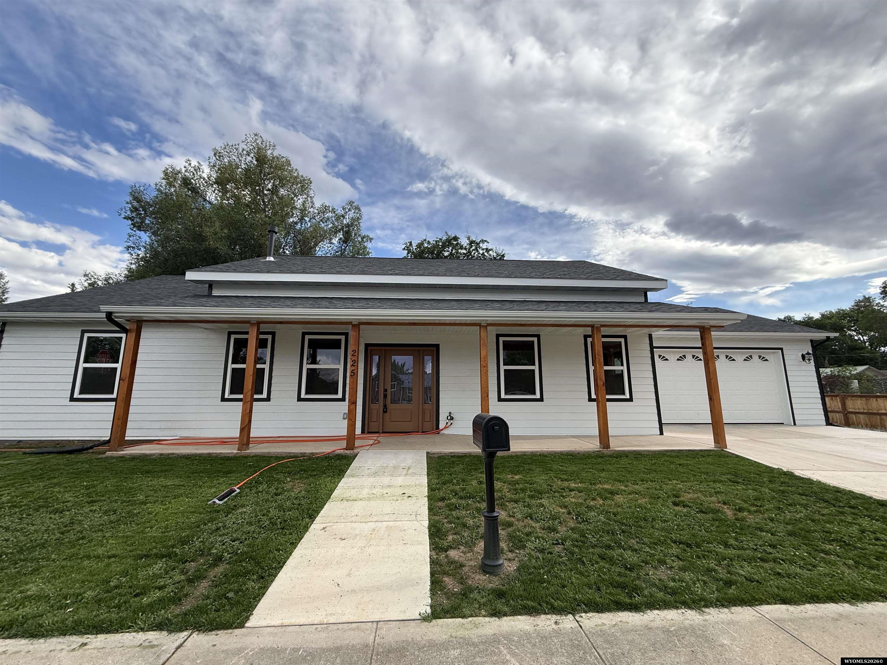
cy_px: 332
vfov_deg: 85.7
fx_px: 359
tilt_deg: +9.7
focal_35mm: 14
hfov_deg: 102.1
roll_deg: -0.4
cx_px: 444
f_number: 2.2
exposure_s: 1/914
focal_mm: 2.22
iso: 64
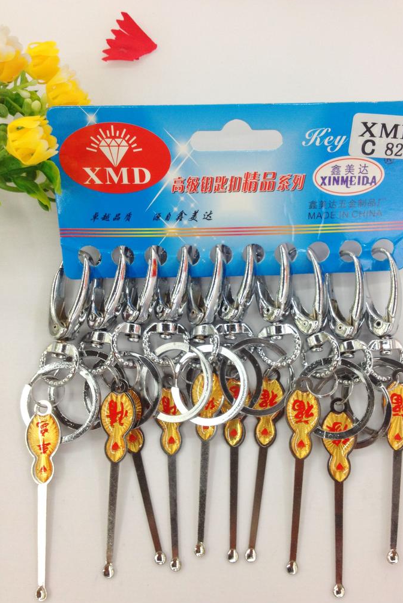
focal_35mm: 37
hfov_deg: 35.9
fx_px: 621
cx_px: 229
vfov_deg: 51.9
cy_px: 304
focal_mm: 4.28
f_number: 2.4
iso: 64
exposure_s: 1/20
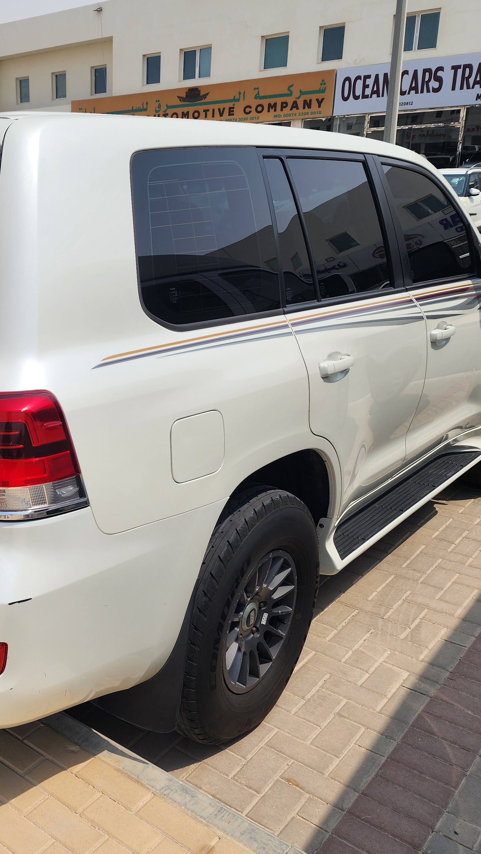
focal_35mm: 34
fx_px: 771
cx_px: 37
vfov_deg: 58.0
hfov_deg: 32.7
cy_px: 426
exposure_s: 1/1824
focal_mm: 6.4
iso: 12
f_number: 1.8
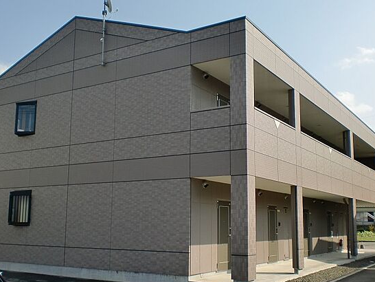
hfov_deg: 45.7
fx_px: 444
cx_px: 196
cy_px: 154
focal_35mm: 41
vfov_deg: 35.1
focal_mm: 6.3
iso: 64
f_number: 3.1
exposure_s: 1/800
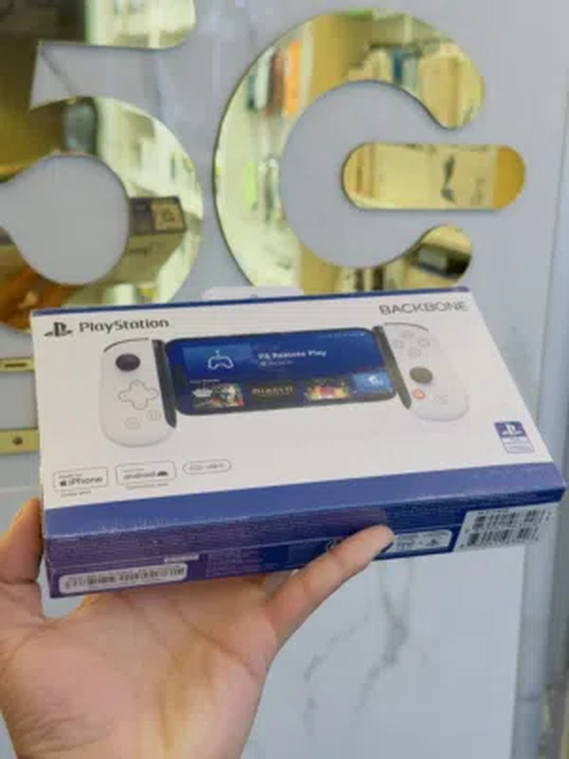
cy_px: 380
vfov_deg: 39.7
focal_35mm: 48
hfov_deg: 30.3
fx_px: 1052
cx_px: 284
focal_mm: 6.86
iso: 64
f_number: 1.78
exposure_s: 1/100
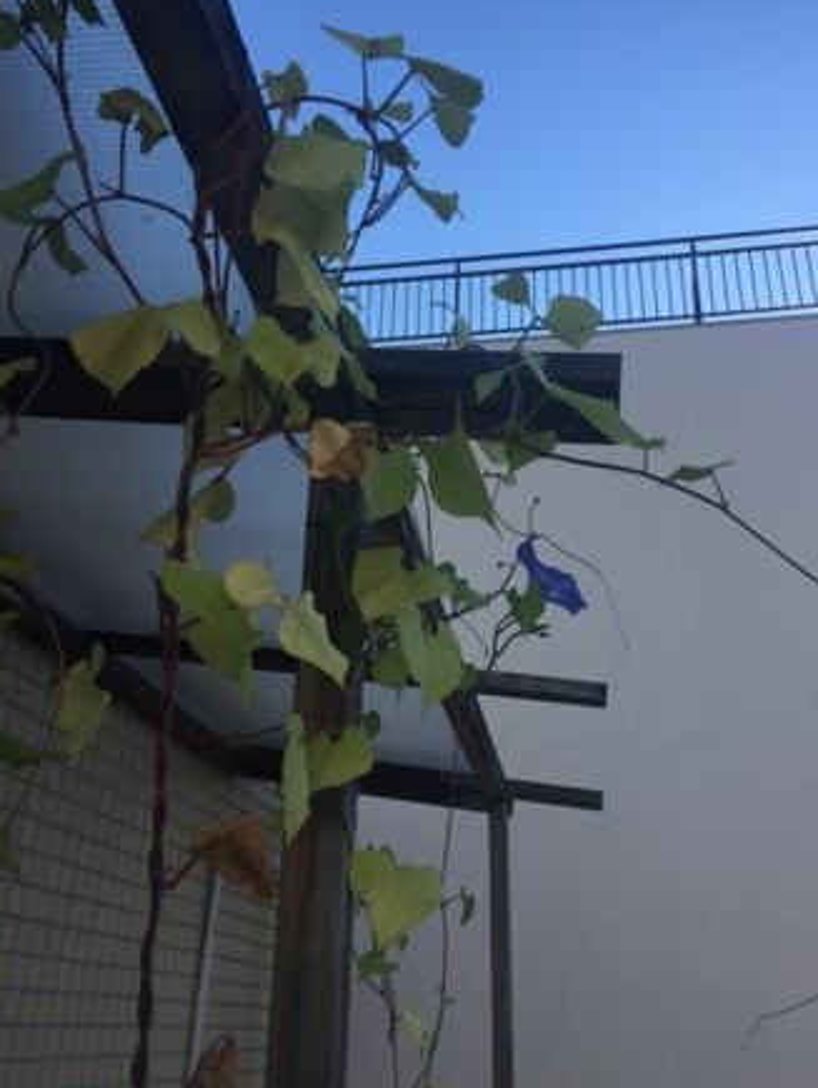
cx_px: 403
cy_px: 553
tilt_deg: +25.9
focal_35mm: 30
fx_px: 944
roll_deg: -3.0
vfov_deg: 59.9
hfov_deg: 46.9
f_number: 2.2
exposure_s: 1/1014
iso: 32
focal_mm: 4.15
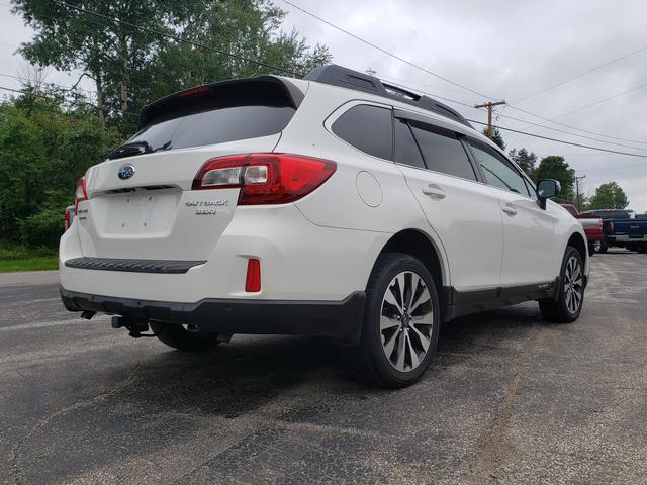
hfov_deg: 67.3
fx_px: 486
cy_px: 242
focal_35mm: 26
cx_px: 324
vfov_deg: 53.1
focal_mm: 4.3
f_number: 2.4
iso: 50
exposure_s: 1/485
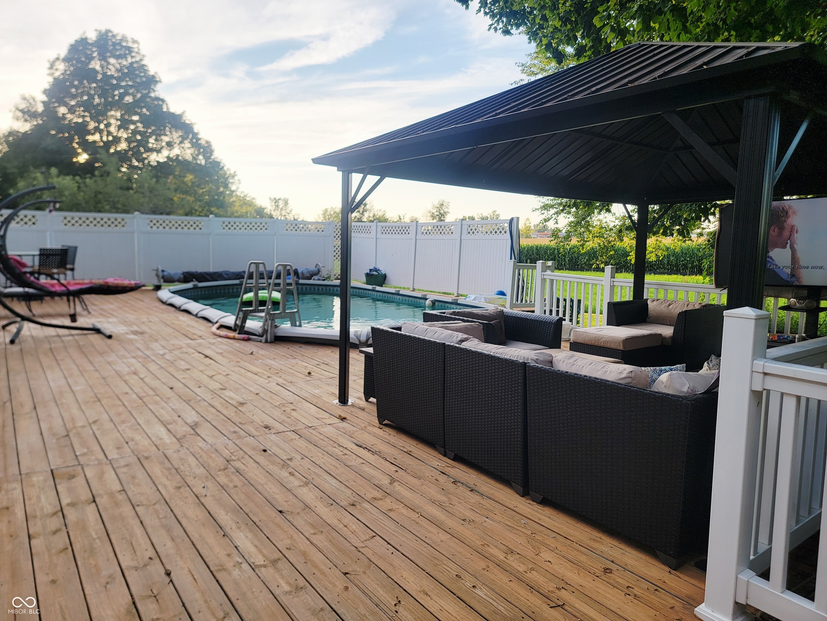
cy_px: 310
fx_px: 573
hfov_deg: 71.6
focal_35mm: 24
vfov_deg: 56.8
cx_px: 414
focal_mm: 6.7
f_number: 1.8
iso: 16
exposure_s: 1/152
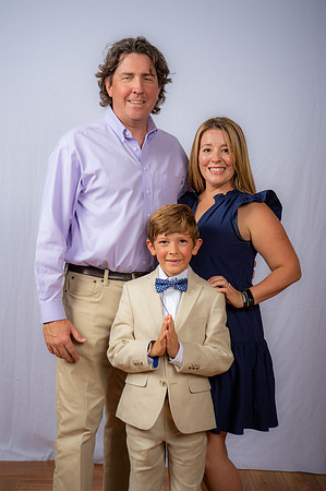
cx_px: 163
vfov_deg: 34.5
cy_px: 246
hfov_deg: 23.3
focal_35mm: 58
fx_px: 790
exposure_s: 1/160
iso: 250
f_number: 6.3
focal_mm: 58
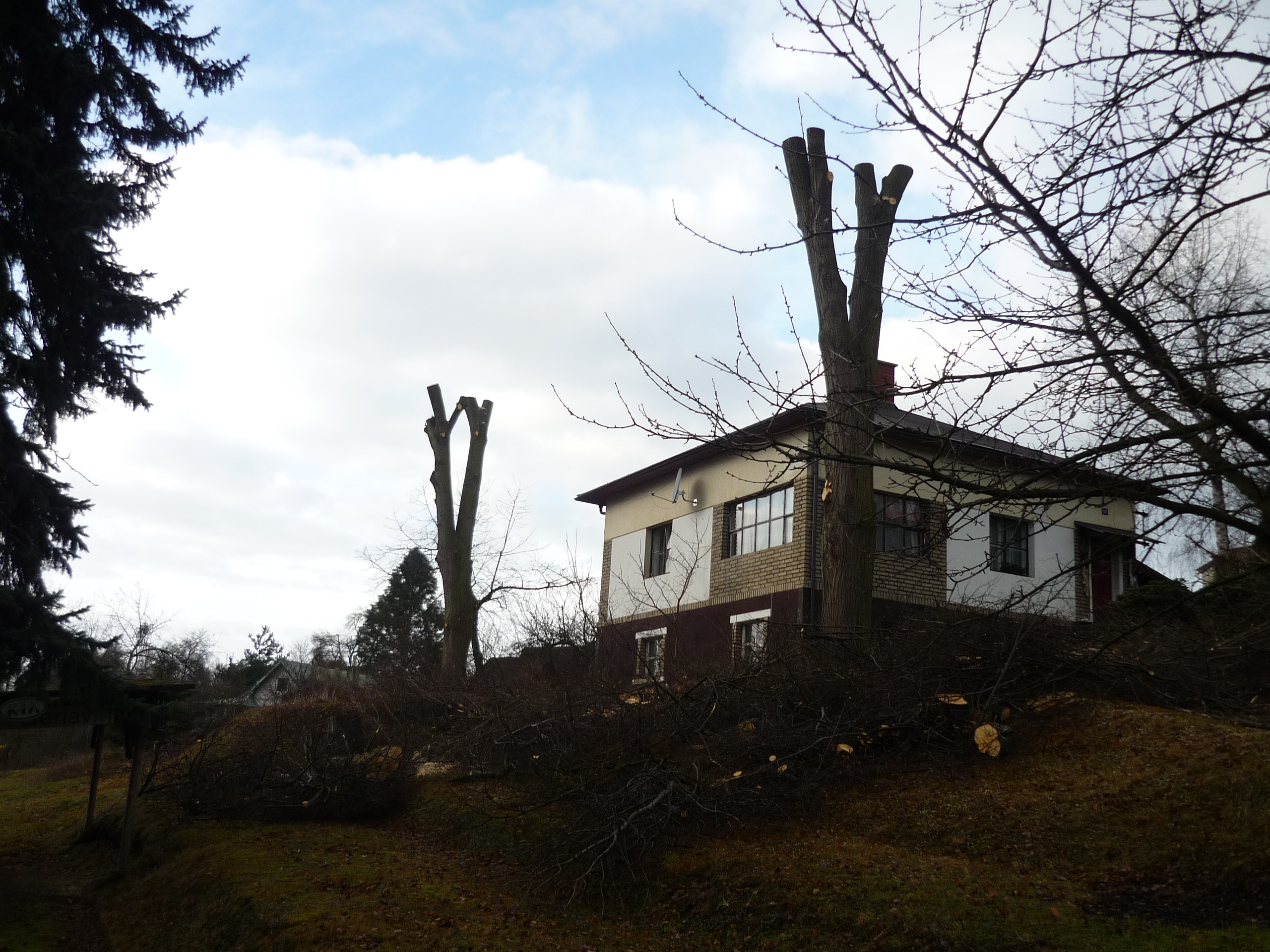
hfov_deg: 55.4
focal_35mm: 33
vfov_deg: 42.9
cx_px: 635
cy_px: 476
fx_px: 1211
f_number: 2.8
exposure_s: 1/400
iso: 100
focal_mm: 5.5
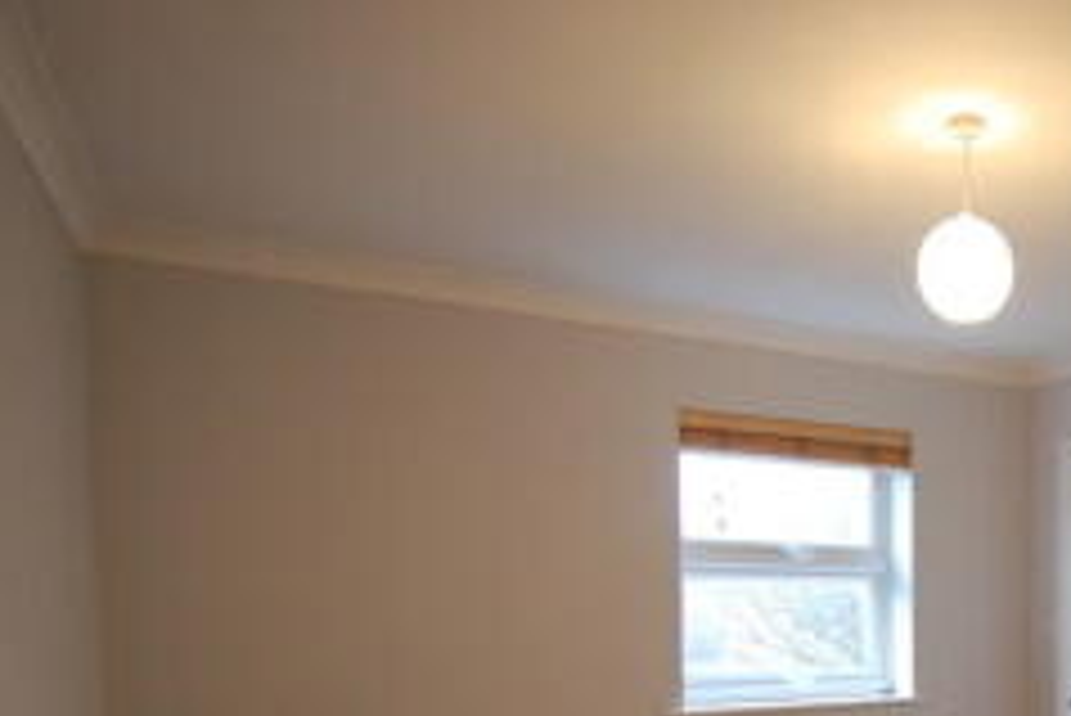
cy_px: 709
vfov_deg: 36.2
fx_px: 982
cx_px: 986
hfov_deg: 50.1
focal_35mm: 33
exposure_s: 1/30
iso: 450
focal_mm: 11
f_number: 2.8
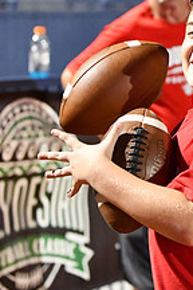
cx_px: 198
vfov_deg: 10.9
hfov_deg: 7.3
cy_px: 77
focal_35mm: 188
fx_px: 1512
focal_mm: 70
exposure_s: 1/1250
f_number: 2.8
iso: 9000
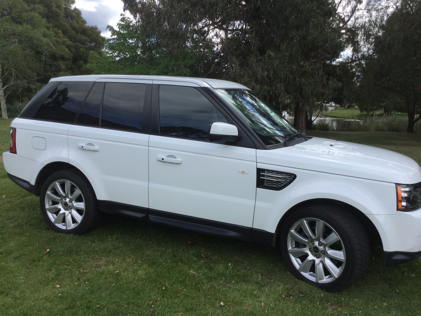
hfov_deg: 56.8
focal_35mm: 32
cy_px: 156
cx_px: 213
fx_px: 389
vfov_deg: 44.2
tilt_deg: -12.0
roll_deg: -1.3
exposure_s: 1/926
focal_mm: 3.3
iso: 25
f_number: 2.4
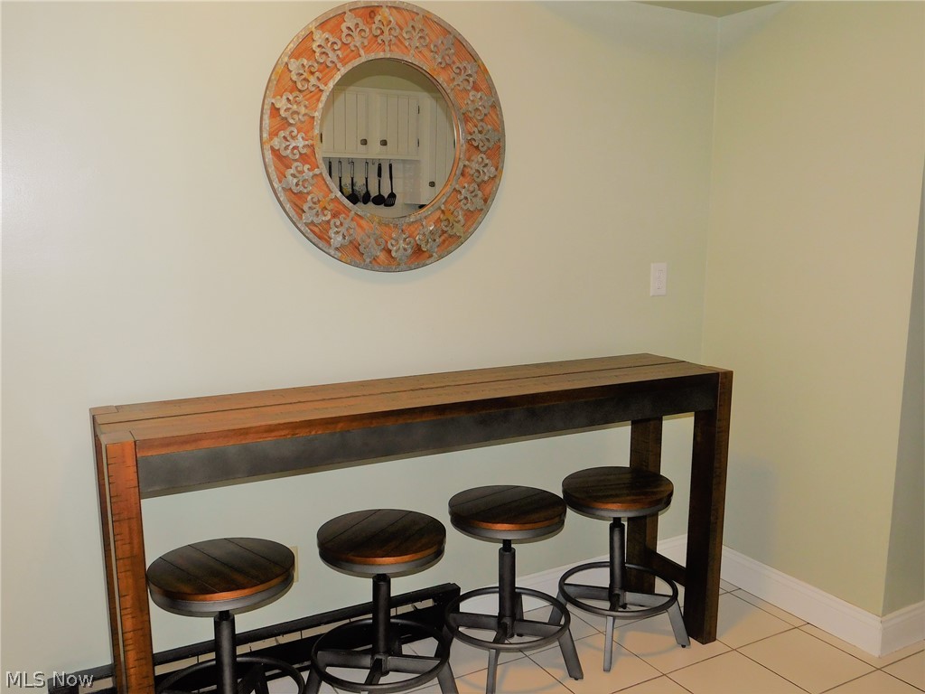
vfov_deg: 46.8
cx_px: 462
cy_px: 347
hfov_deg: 60.0
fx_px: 802
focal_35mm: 30
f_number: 3.2
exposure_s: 1/30
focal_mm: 5.3
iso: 200
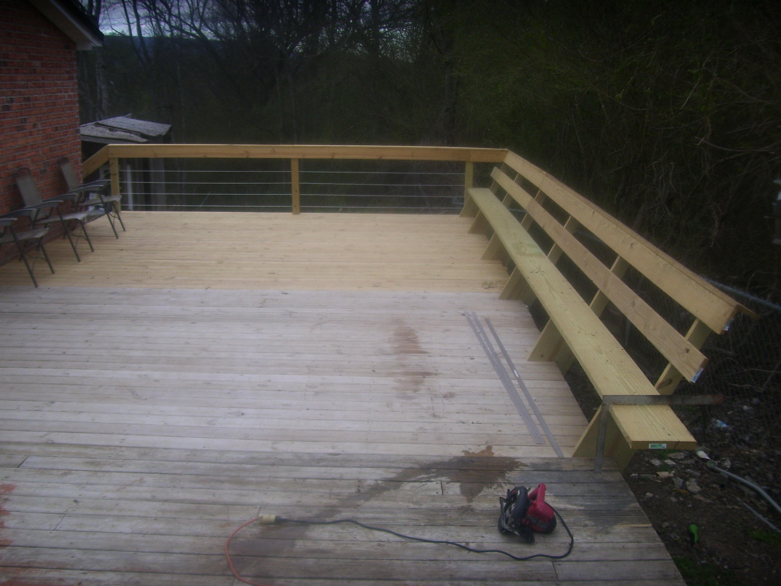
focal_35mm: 37
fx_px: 835
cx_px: 390
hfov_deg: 50.1
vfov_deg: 38.7
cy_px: 293
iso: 80
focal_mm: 6
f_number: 2.7
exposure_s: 1/180
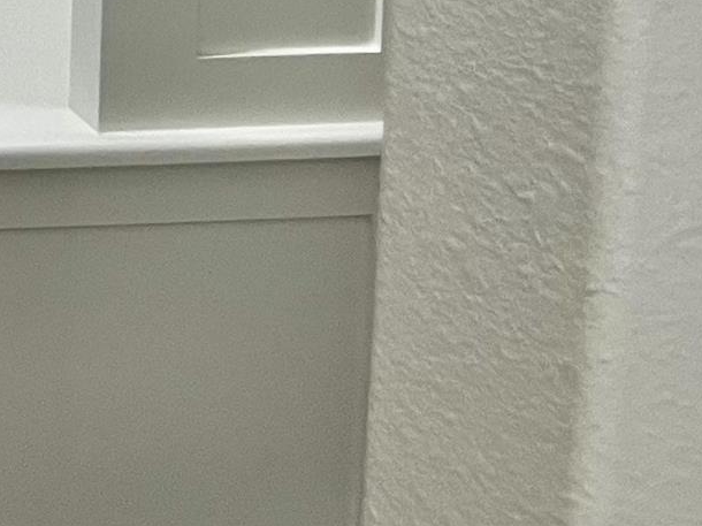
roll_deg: +0.5
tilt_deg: -5.5
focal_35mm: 131
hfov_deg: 12.4
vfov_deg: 9.9
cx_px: -905
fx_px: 2656
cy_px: -753
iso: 80
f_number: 1.6
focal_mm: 5.1
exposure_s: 1/60
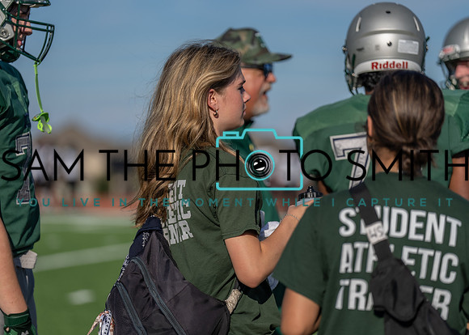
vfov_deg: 8.8
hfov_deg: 12.3
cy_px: 168
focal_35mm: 163
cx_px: 234
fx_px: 2177
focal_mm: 156
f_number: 2.8
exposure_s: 1/2500
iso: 100
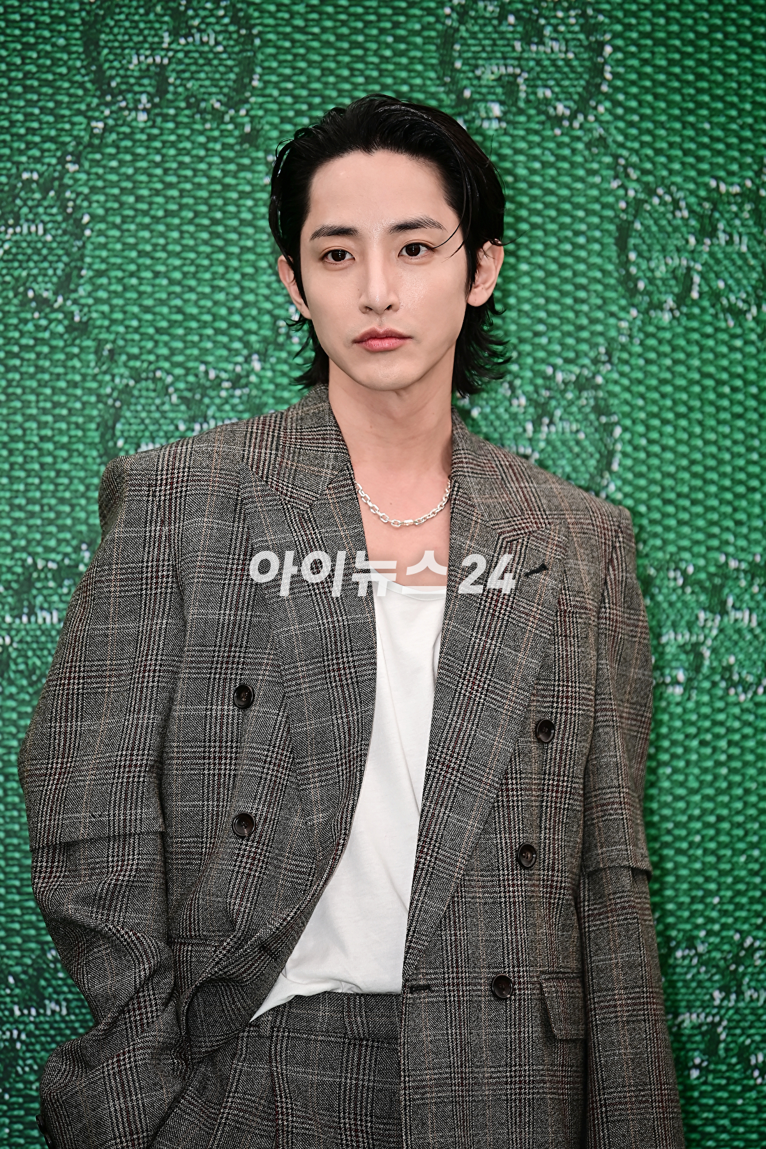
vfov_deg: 12.1
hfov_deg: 8.1
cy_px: 574
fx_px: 5425
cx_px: 383
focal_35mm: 170
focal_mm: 170
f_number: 2.8
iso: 400
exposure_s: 1/250
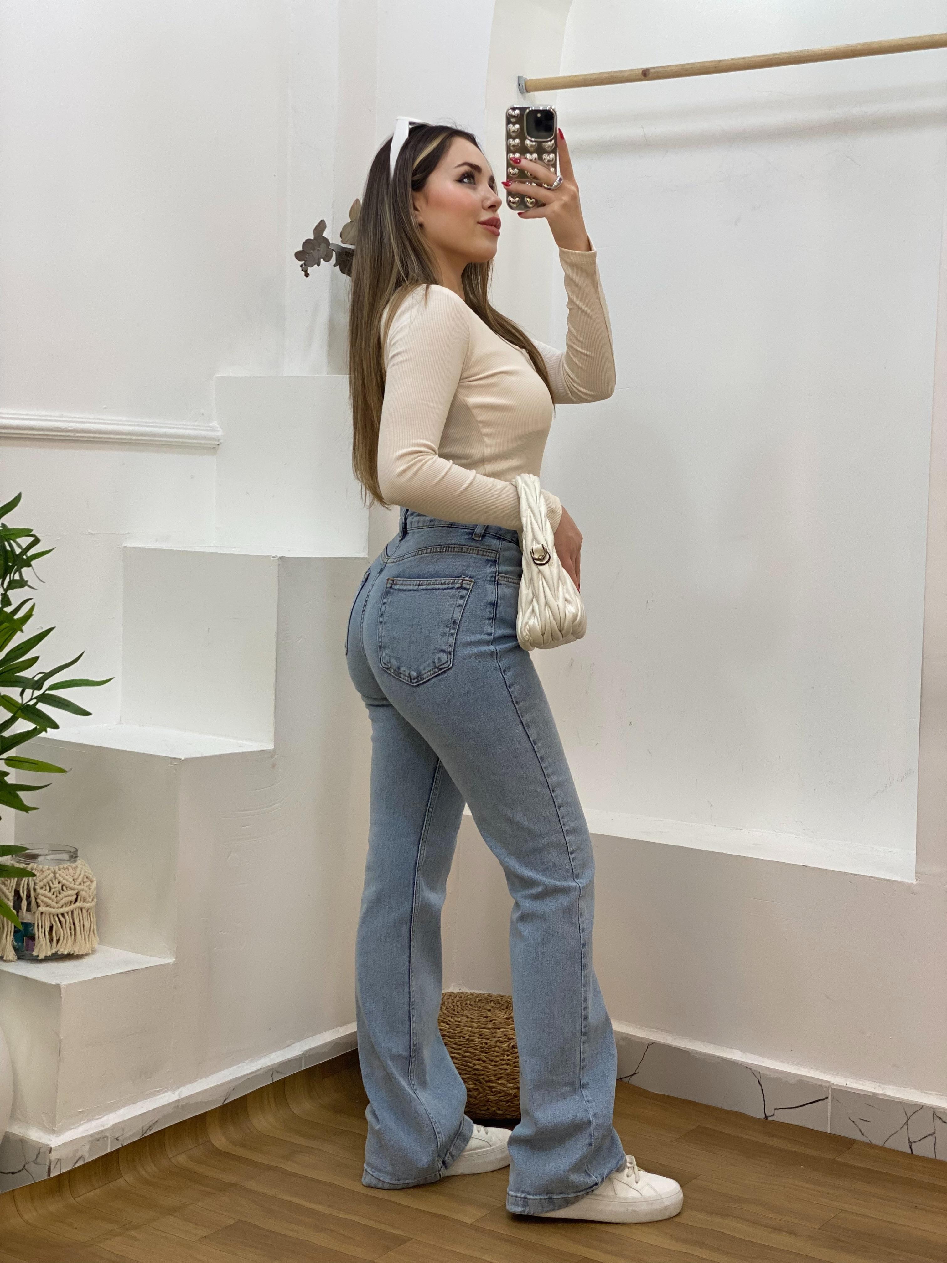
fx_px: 1897
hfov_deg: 28.0
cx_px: 474
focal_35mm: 52
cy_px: 632
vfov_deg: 36.8
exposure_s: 1/100
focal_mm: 6
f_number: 2
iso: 80
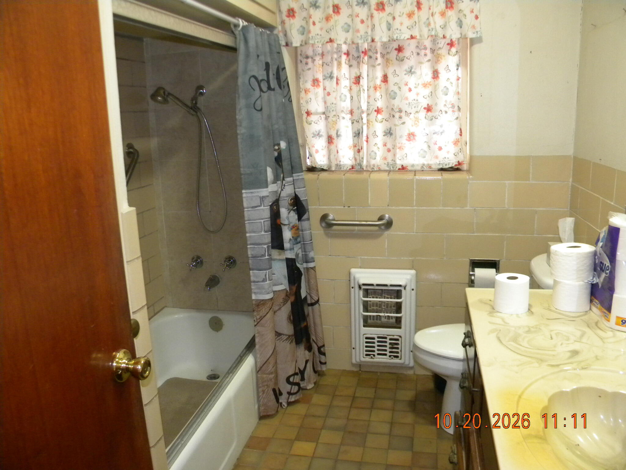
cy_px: 235
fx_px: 506
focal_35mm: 28
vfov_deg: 49.7
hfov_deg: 63.4
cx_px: 313
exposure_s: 1/26
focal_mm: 5
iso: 400
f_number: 3.5
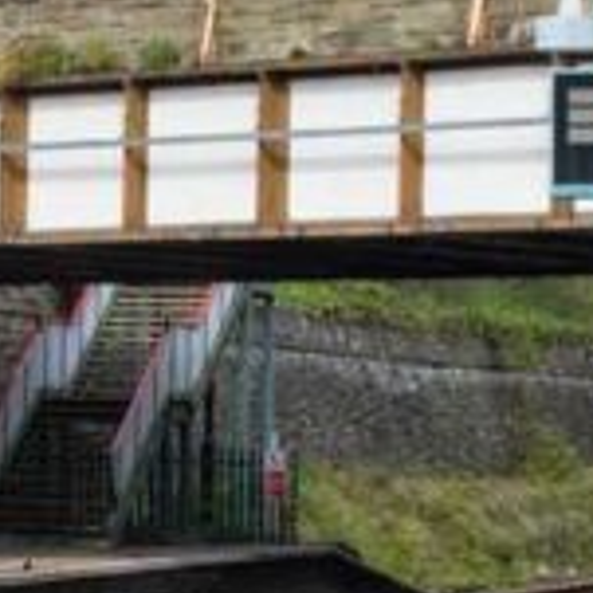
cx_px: -291
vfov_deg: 8.4
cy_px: 389
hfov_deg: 8.2
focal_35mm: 208
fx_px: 4031
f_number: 11
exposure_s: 1/500
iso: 400
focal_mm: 24
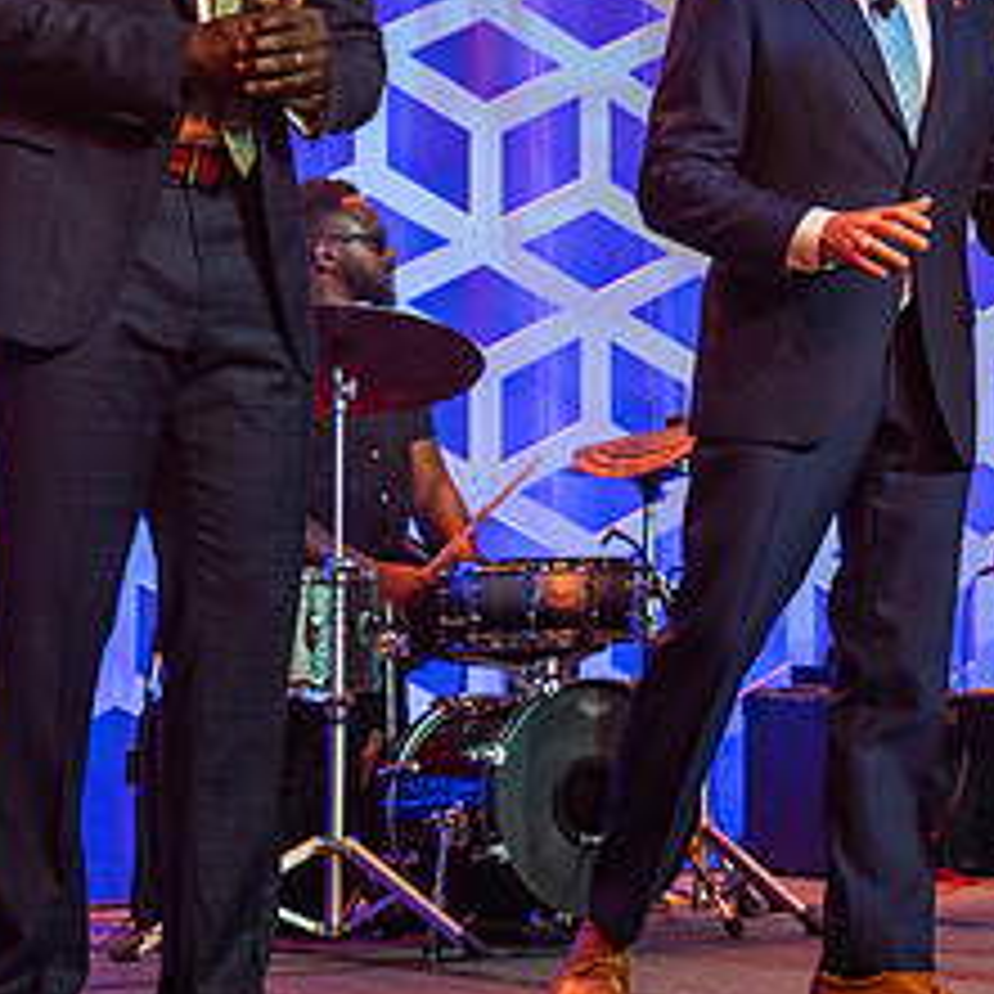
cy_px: 335
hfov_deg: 13.8
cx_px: 963
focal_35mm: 125
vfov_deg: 13.9
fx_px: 4061
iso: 800
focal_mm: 56
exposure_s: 1/200
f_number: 4
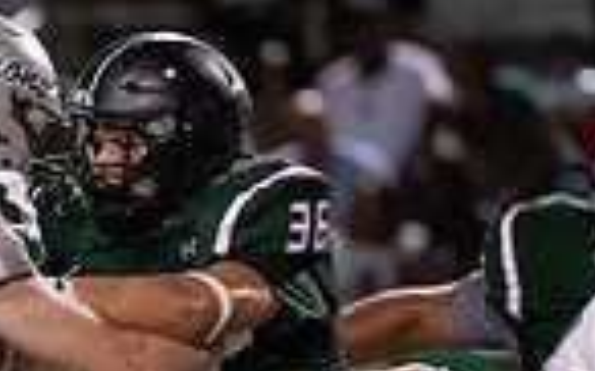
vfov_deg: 1.1
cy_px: 464
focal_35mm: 1154
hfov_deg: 1.8
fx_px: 18699
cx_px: -12
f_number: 2.8
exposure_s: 1/1000
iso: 2500
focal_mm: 200
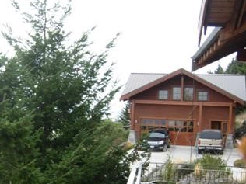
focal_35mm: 73
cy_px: 151
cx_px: 69
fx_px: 519
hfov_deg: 26.4
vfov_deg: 19.9
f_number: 2.7
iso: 50
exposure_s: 1/33.9
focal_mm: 7.5
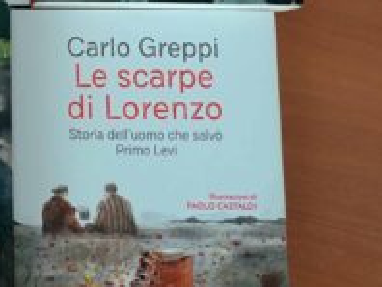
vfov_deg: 11.6
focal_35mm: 127
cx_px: -139
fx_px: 1403
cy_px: -14
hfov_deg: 14.7
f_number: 4
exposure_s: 1/200
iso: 500
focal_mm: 24
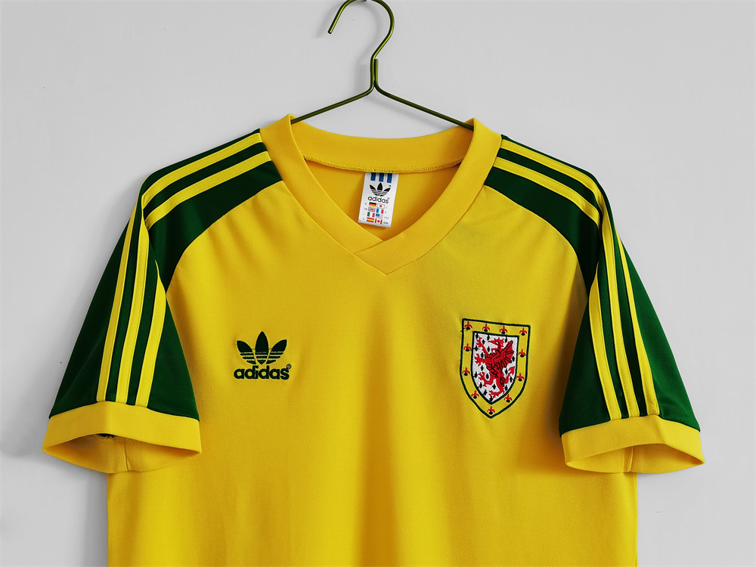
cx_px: 378
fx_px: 917
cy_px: 284
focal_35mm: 42
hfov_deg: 44.8
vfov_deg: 34.3
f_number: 1.8
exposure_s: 1/100
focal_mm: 5.58
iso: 80
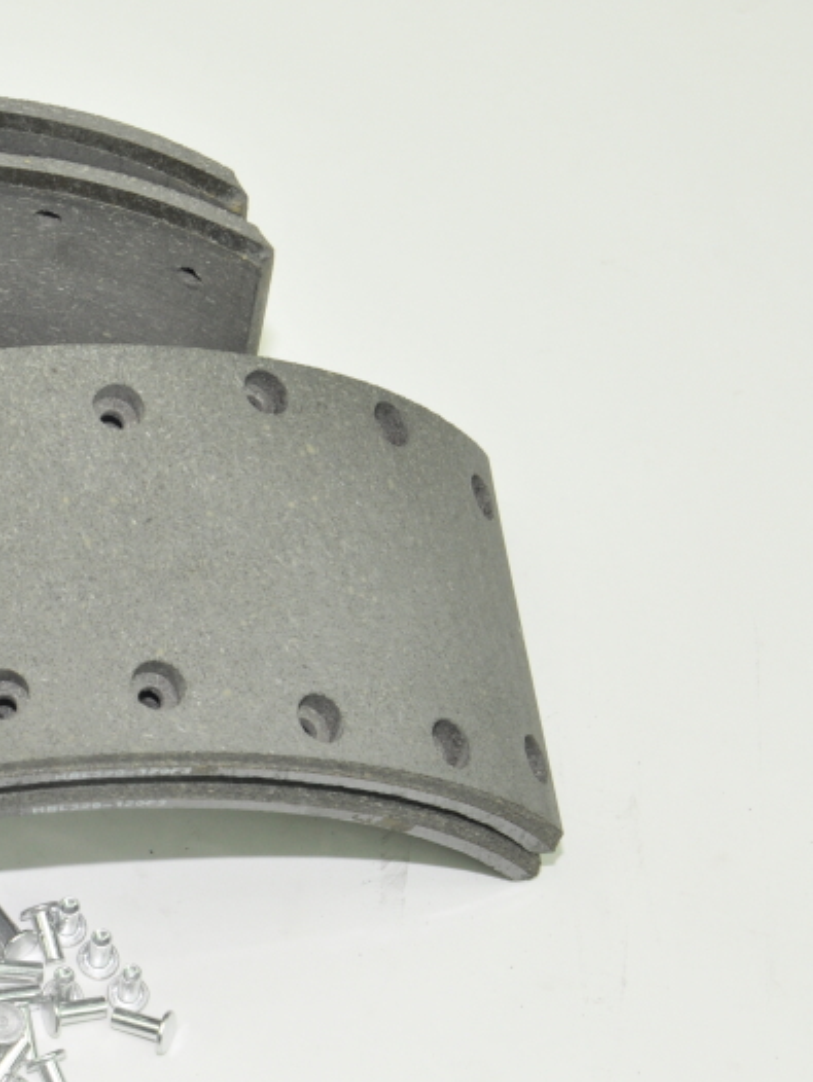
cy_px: 549
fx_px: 3254
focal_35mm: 104
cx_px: -66
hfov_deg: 14.0
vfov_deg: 18.9
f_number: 11
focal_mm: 38
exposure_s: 1/60
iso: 400
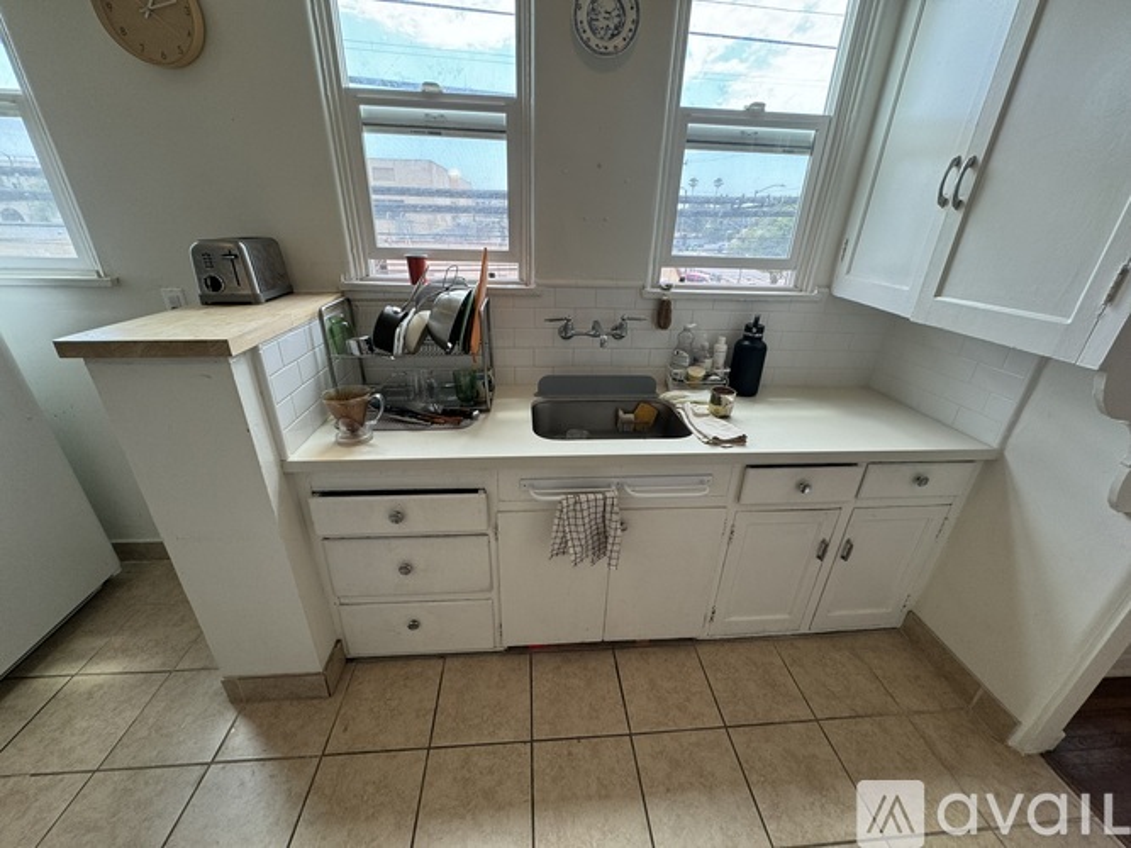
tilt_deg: -24.8
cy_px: 424
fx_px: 457
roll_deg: -2.4
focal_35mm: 14
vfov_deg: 85.7
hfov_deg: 102.1
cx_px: 566
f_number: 2.2
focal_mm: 2.22
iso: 100
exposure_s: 1/120
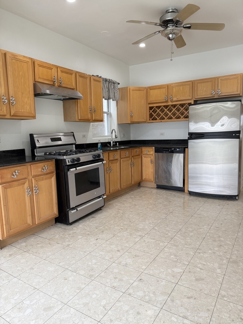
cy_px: 162
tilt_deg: -7.4
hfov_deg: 56.8
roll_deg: +1.5
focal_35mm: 24
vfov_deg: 71.6
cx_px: 122
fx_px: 225
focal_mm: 6.76
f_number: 1.78
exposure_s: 1/120
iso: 160
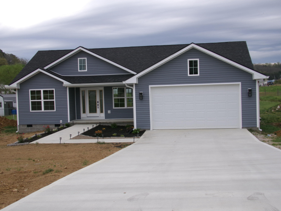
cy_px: 106
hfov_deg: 39.7
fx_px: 390
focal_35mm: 48
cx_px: 140
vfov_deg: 30.3
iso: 100
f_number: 4.2
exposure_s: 1/400
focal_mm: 8.5
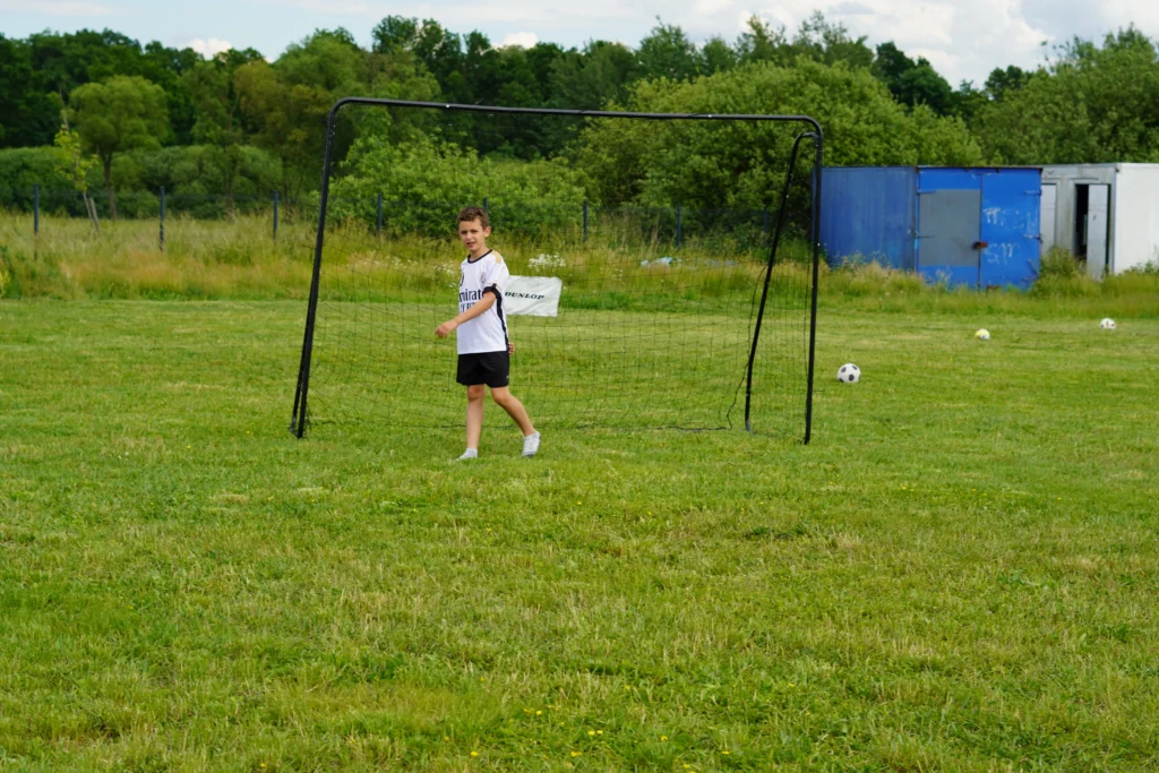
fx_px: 2415
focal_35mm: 75
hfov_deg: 27.0
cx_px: 580
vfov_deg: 18.2
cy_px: 386
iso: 100
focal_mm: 50
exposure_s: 1/100
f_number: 4.5
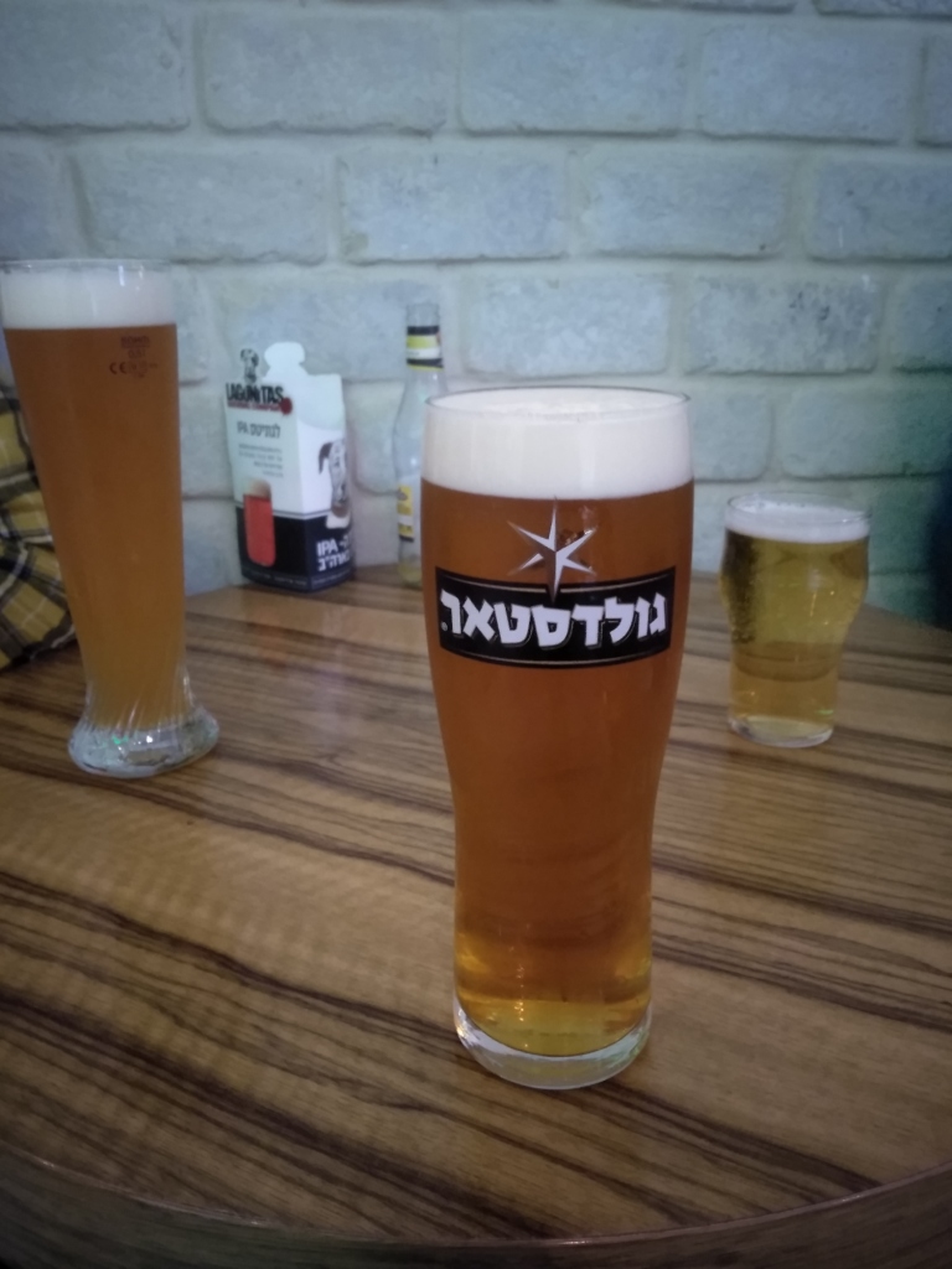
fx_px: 953
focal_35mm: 26
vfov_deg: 67.3
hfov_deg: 53.1
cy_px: 634
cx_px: 476
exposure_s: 1/15
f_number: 2.2
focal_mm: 3.82
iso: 3200
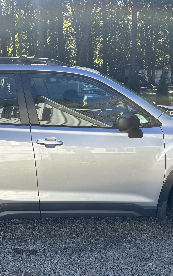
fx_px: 339
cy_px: 158
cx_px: 74
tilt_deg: -14.1
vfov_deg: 44.2
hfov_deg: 28.6
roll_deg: +1.8
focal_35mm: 45
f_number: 1.6
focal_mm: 5.96
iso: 50
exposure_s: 1/1068
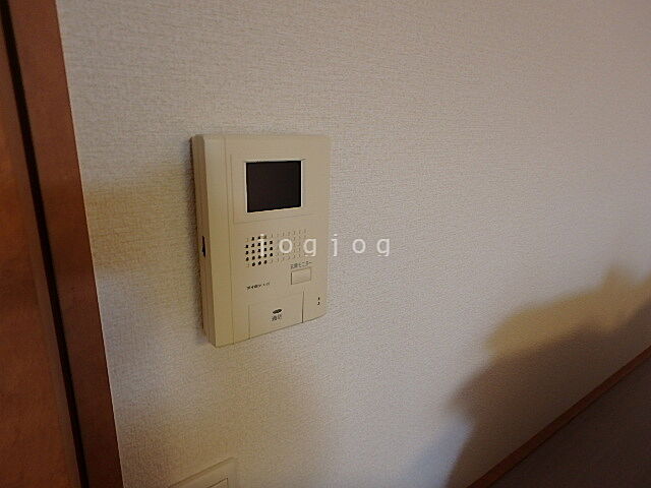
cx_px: 326
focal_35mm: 21
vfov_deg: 63.4
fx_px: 395
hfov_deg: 79.0
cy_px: 244
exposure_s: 1/40
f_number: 3.5
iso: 200
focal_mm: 3.7
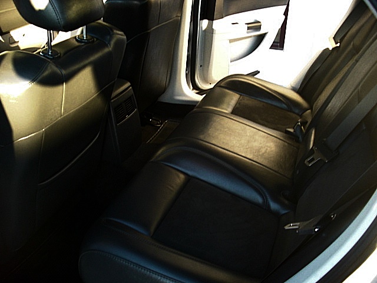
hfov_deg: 51.4
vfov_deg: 39.7
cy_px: 142
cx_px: 188
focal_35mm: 36
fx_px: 392
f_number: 2.8
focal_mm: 6.3
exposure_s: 1/80
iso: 400
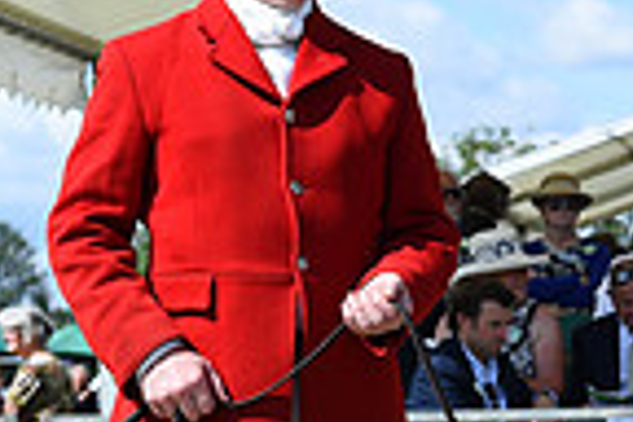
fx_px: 3552
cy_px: 488
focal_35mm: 202
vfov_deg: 6.8
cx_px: 1213
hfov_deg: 9.6
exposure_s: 1/1250
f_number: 5.6
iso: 200
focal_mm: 50
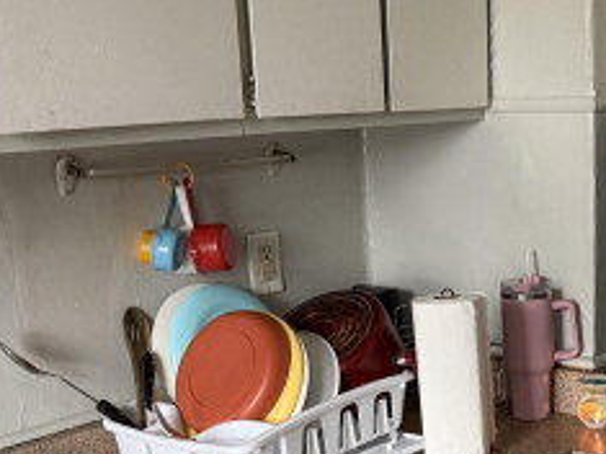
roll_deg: +0.1
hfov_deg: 27.2
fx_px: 1190
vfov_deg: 21.3
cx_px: 584
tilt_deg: -15.7
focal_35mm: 68
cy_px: 374
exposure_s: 1/60
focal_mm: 6.76
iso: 320
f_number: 1.78
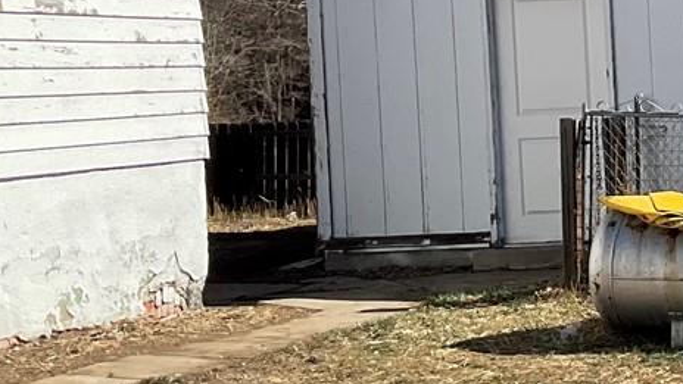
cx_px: 1079
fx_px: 1974
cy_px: 121
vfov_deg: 11.1
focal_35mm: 109
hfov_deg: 17.3
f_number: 1.8
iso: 16
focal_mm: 3
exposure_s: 1/1730
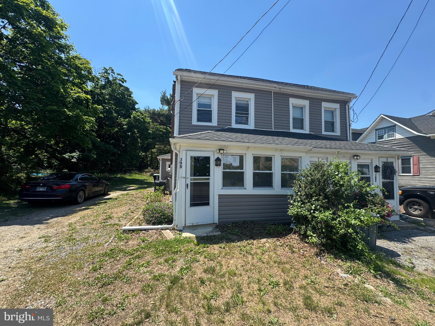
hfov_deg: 102.1
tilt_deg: +2.7
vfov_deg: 85.7
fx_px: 176
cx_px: 218
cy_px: 163
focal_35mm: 14
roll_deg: -0.9
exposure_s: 1/910
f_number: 2.2
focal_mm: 2.22
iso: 50
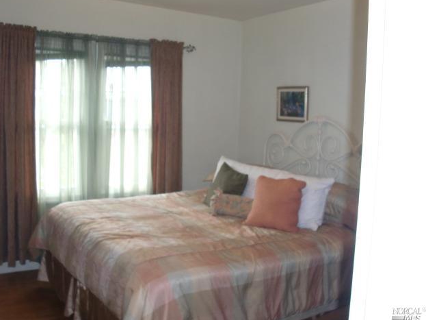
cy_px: 157
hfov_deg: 50.1
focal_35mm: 37
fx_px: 455
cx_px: 208
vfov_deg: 38.7
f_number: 2.8
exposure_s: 1/60
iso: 250
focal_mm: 6.3
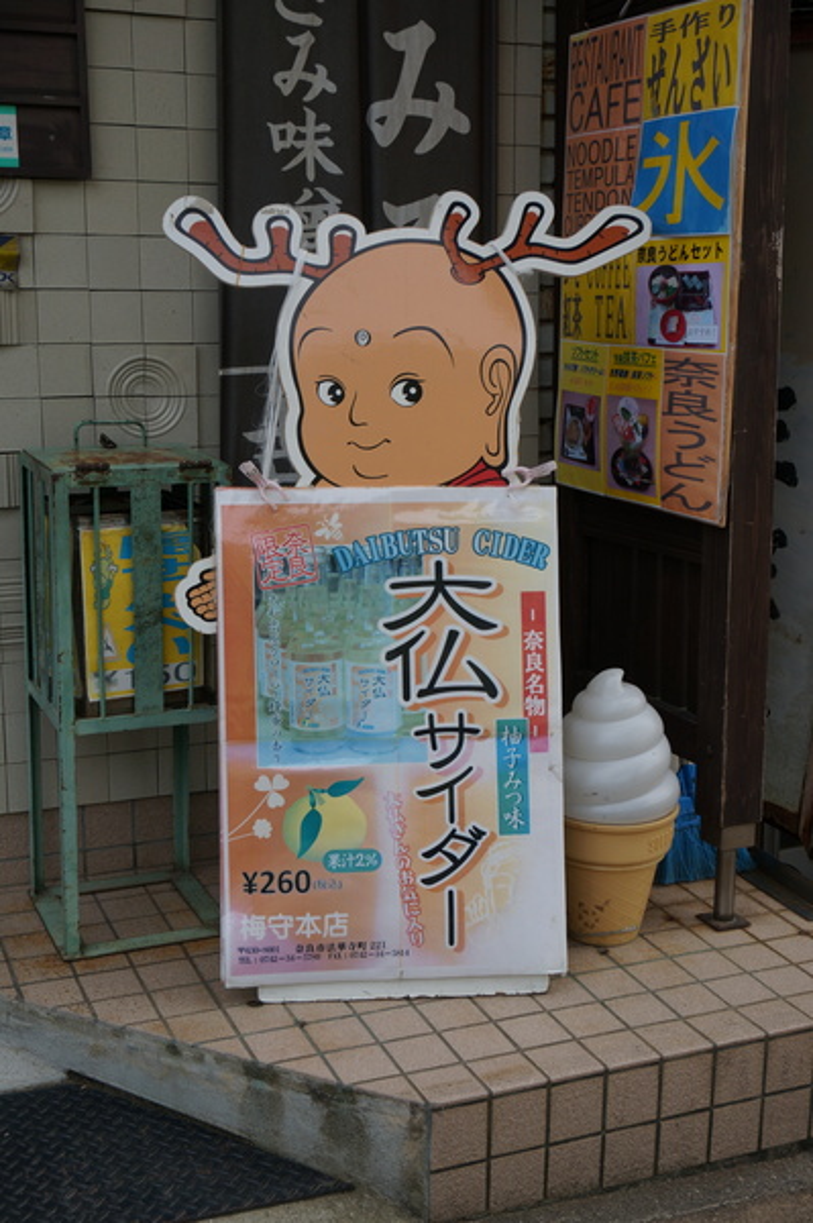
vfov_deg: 43.6
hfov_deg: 29.8
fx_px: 1527
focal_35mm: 45
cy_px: 612
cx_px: 406
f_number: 8
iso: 100
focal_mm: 30
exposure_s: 1/125
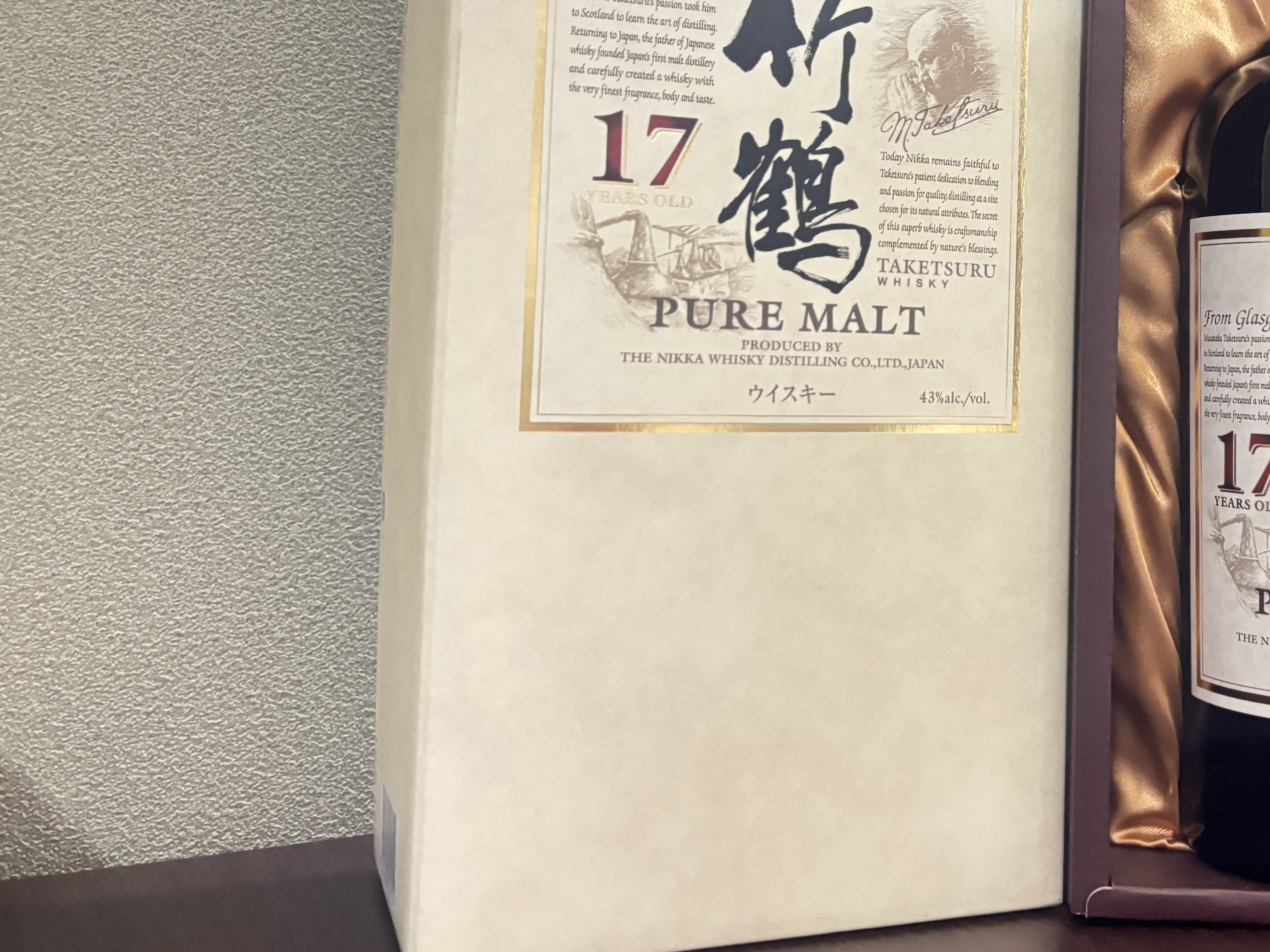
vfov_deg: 32.4
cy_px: 261
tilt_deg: +4.0
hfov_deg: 41.0
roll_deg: -1.5
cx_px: 1025
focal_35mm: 44
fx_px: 1614
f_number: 1.6
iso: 1600
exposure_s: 1/17
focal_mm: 5.96
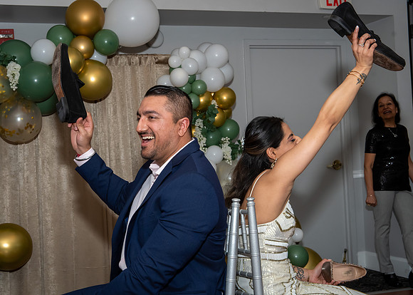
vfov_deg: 25.7
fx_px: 645
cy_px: 148
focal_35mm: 55
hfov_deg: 35.5
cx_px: 192
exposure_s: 1/250
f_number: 9
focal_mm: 35
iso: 640
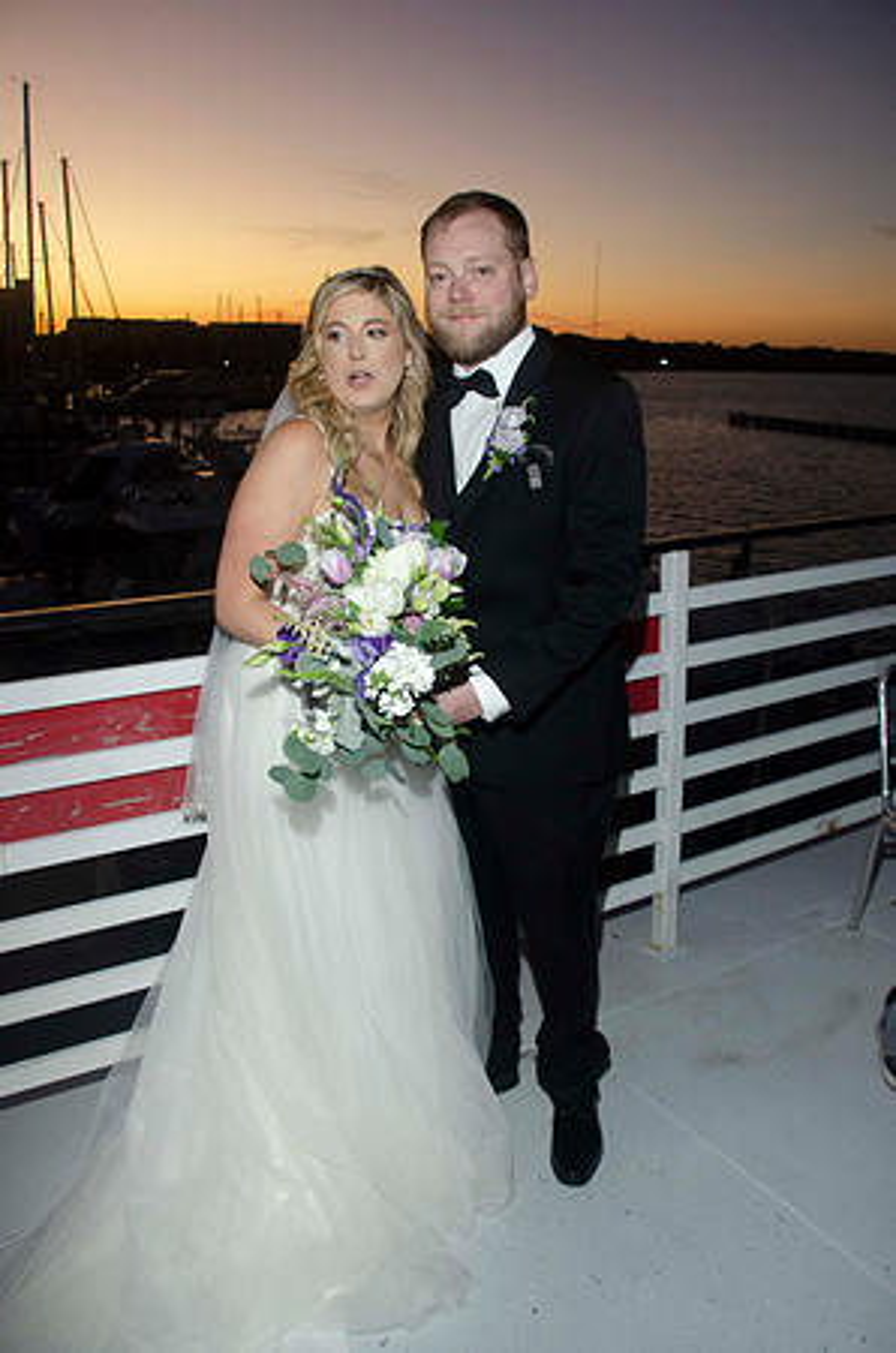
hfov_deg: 47.7
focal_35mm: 27
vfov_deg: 67.5
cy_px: 676
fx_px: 1013
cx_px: 448
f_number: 5.6
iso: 800
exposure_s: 1/100
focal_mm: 18
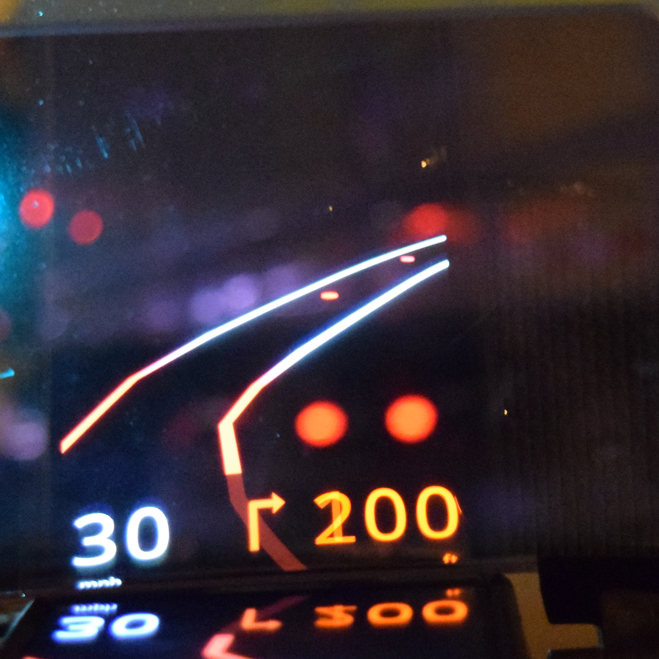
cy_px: 444
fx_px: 2312
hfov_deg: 16.2
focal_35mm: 107
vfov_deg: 16.2
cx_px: 451
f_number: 4
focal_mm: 27
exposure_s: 1/50
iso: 6400
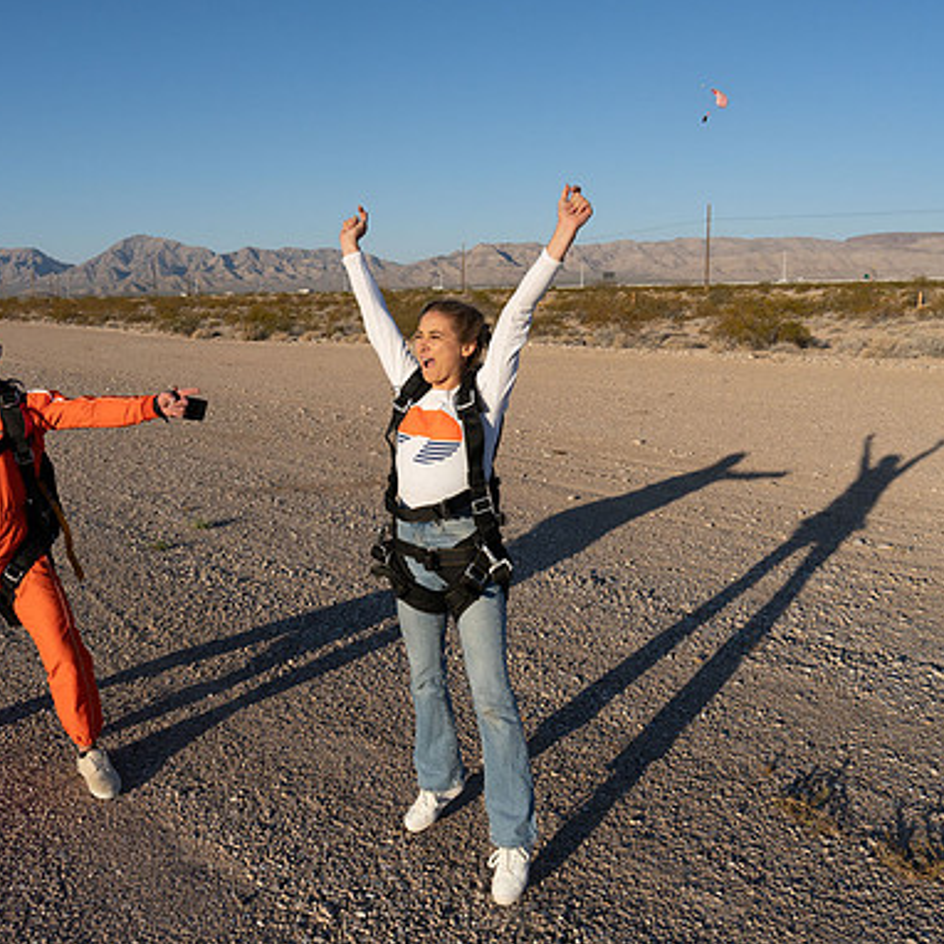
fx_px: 956
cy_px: 471
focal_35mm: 31
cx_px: 343
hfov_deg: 51.9
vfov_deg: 52.5
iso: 800
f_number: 9
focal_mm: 24
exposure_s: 1/2000
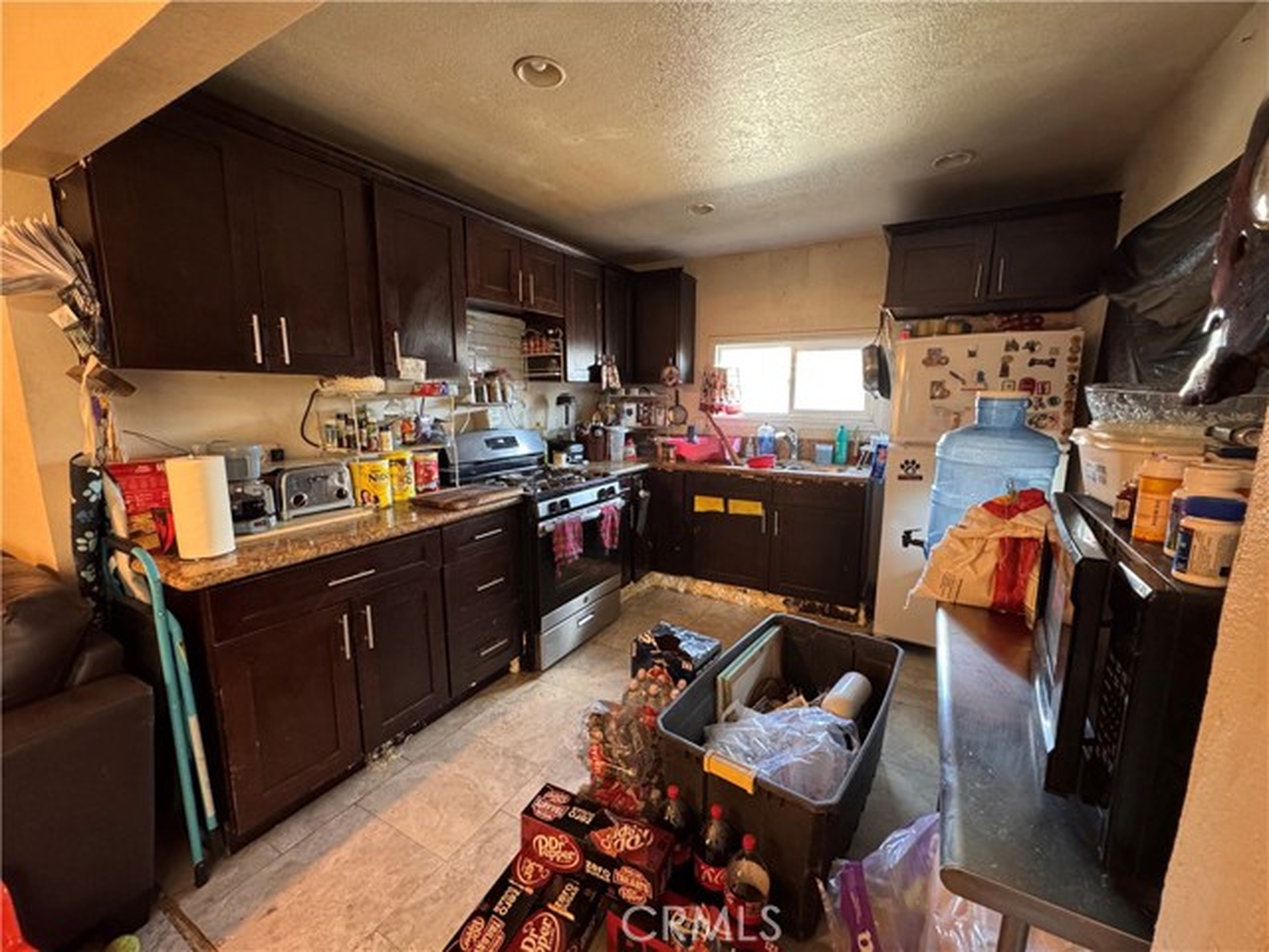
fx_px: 513
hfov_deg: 102.1
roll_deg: -0.2
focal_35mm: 14
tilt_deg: -9.8
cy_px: 476
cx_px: 634
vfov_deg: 85.7
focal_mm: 2.22
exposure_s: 1/60
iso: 1000
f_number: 2.2
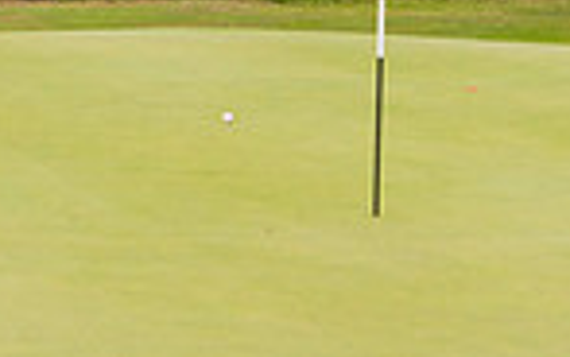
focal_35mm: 468
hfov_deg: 4.5
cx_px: -105
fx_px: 7273
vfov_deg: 2.8
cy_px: -386
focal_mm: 116
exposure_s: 1/1600
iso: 500
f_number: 5.6
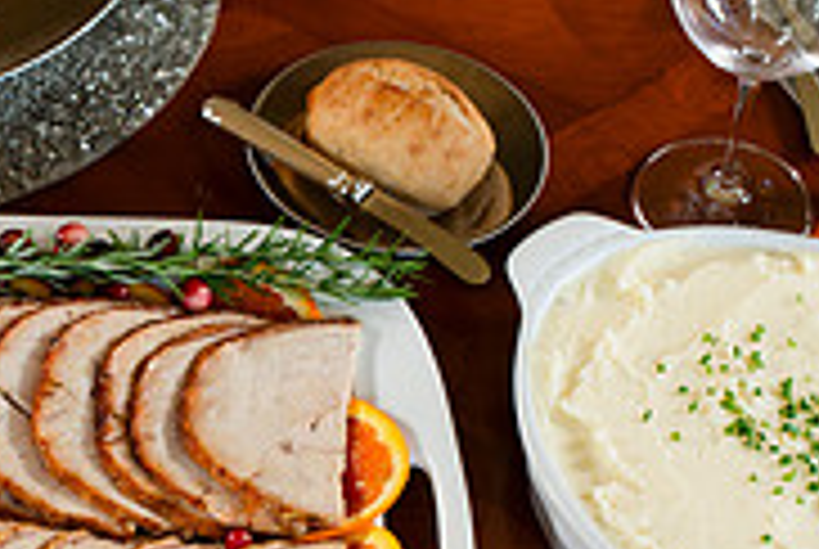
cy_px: 506
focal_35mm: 159
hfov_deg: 12.7
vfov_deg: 8.6
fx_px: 3623
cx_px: -58
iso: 250
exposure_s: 1/100
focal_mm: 50
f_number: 6.3
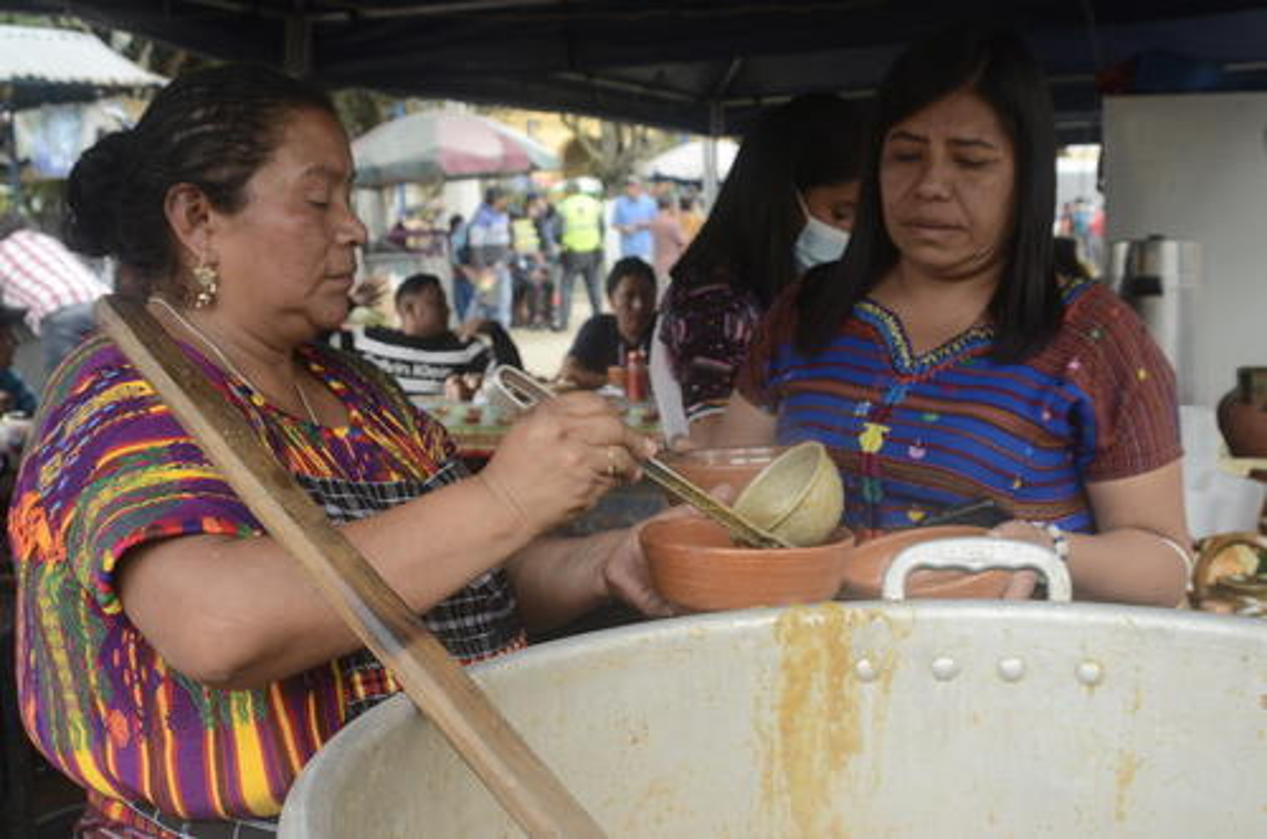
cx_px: 634
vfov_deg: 27.9
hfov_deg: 41.2
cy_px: 420
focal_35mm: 48
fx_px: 1686
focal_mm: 32
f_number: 7.1
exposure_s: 1/200
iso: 640
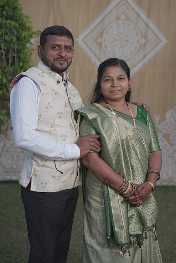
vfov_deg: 36.9
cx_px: 88
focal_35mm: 54
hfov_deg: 25.1
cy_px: 132
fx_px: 396
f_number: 2.8
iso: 320
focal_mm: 54
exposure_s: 1/500
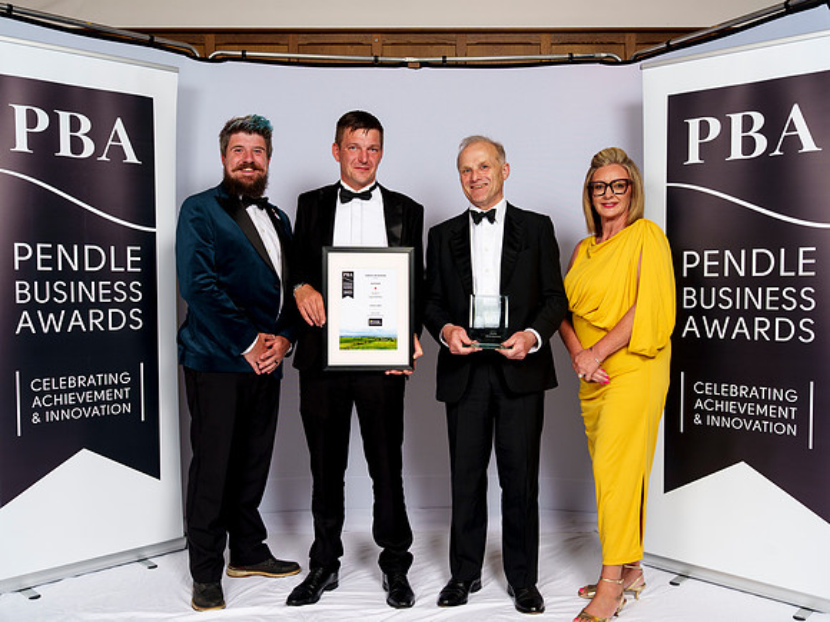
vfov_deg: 42.8
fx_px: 794
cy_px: 311
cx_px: 414
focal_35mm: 33
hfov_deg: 55.2
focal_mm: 30
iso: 100
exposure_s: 1/125
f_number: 8
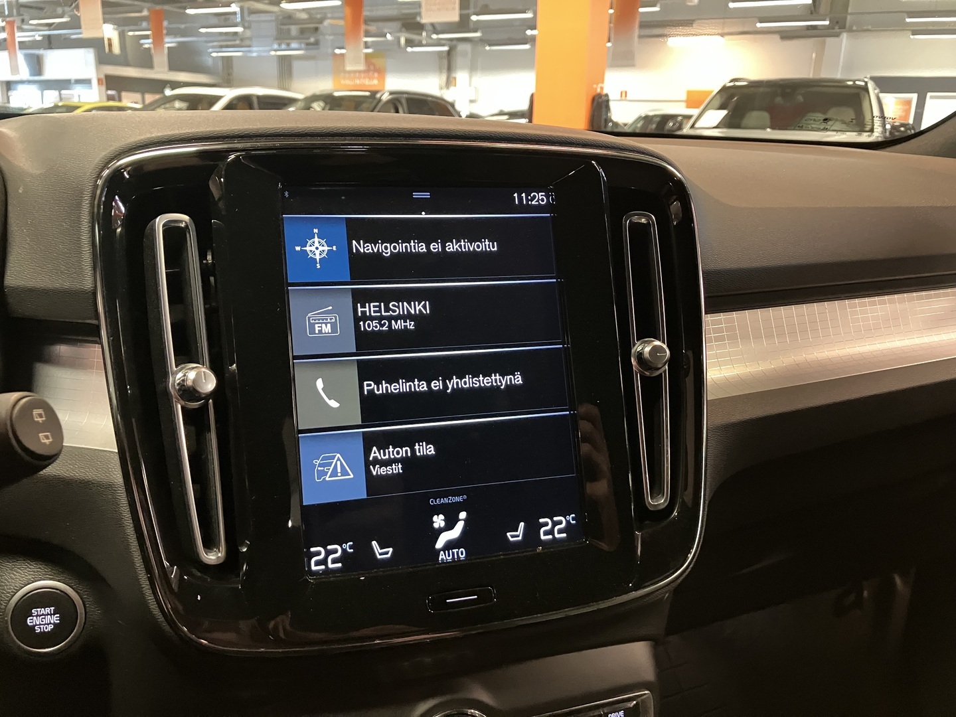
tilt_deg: -16.7
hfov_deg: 63.4
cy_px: 358
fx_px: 773
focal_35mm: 28
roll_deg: -1.6
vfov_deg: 49.7
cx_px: 478
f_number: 1.8
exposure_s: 1/25
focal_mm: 3.99
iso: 500
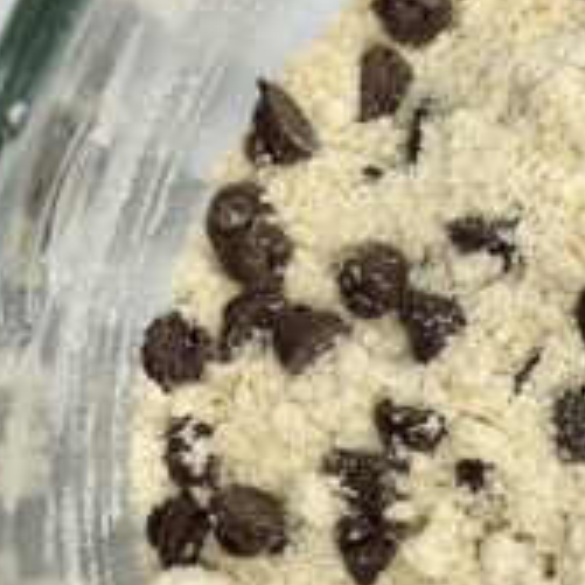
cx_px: 324
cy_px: 354
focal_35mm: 127
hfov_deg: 13.7
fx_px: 2428
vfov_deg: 13.7
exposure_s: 1/120
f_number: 1.78
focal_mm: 6.86
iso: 100
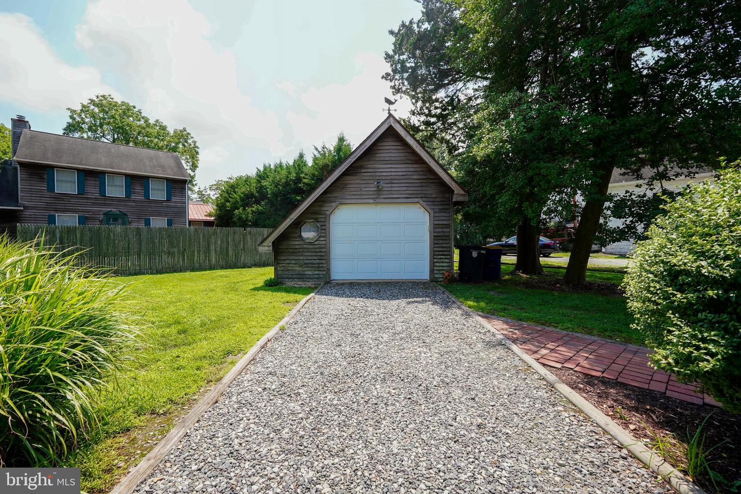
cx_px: 370
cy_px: 247
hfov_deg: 100.4
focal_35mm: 15
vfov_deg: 77.3
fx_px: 309
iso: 100
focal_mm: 10
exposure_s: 1/125
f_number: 5.6
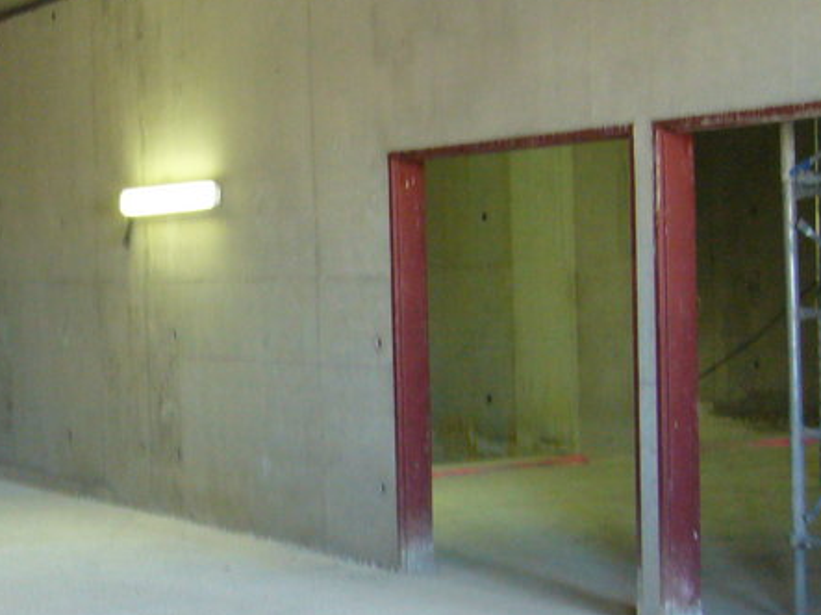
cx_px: 174
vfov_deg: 18.6
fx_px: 1873
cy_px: 400
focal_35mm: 79
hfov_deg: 24.4
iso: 200
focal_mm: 5.8
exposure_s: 1/13
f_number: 2.8
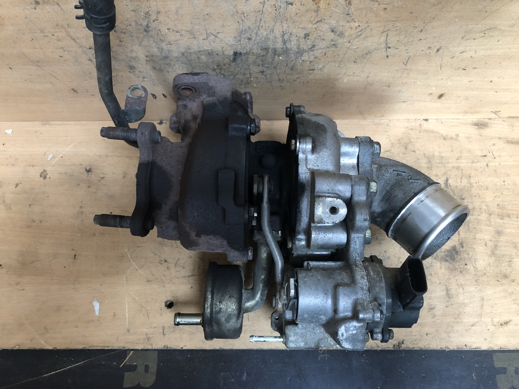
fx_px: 420
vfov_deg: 49.7
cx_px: 260
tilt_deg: -69.9
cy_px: 194
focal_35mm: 28
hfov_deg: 63.4
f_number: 1.8
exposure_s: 1/15
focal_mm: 4
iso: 80
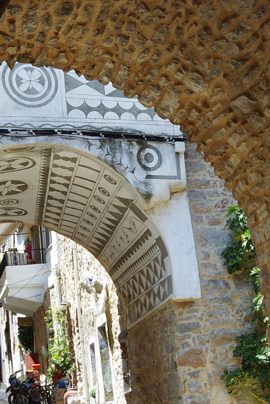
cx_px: 58
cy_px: 185
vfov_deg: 29.2
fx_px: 775
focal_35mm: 69
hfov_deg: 19.6
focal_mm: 18
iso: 100
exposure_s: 1/100
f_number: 8
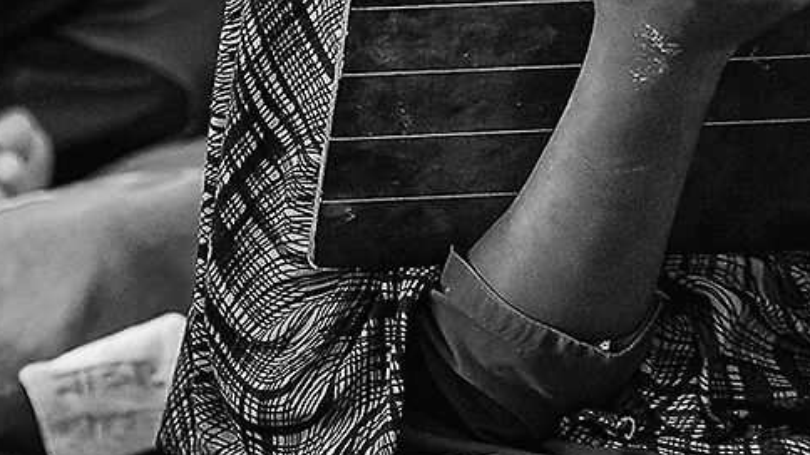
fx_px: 4574
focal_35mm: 213
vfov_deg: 5.7
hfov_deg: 9.8
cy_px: -165
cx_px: -412
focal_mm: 41
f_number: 2.8
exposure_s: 1/50
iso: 6400
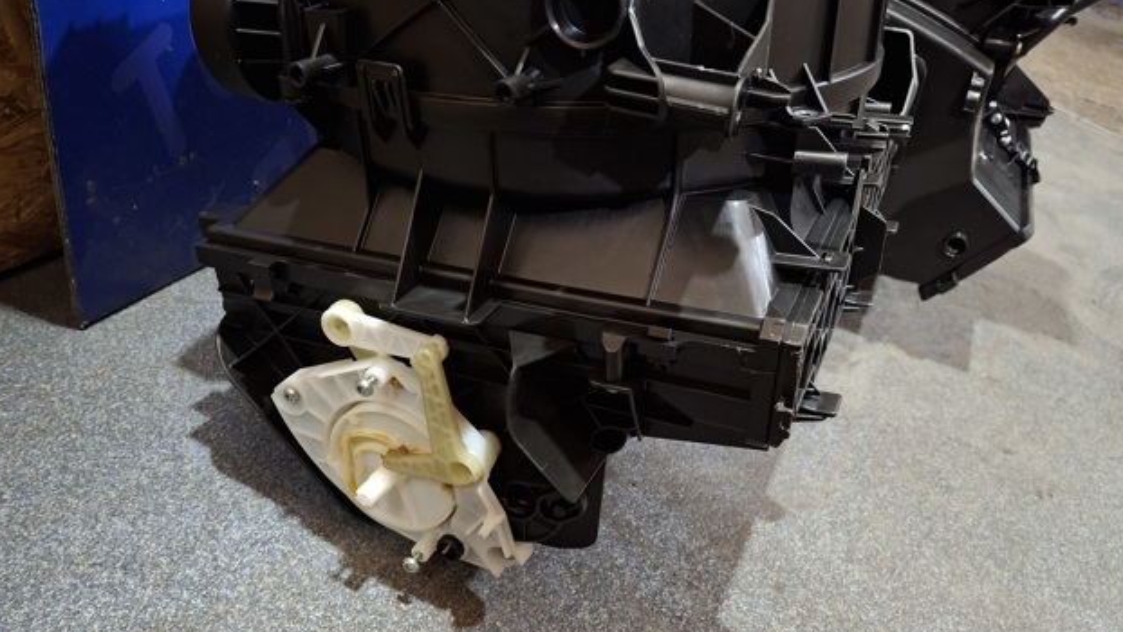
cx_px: 560
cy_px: 395
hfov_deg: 67.9
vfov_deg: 41.2
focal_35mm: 28
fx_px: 834
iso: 500
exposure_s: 1/25
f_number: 1.8
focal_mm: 4.69
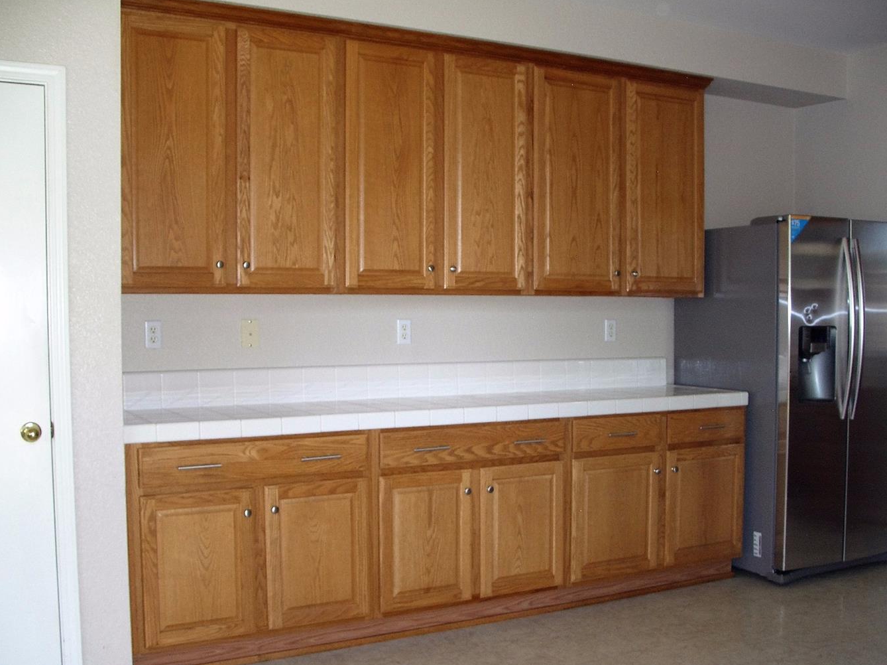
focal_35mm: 37
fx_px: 948
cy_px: 368
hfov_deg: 50.2
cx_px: 442
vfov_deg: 38.6
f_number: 2.8
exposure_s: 1/60
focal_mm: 7.1
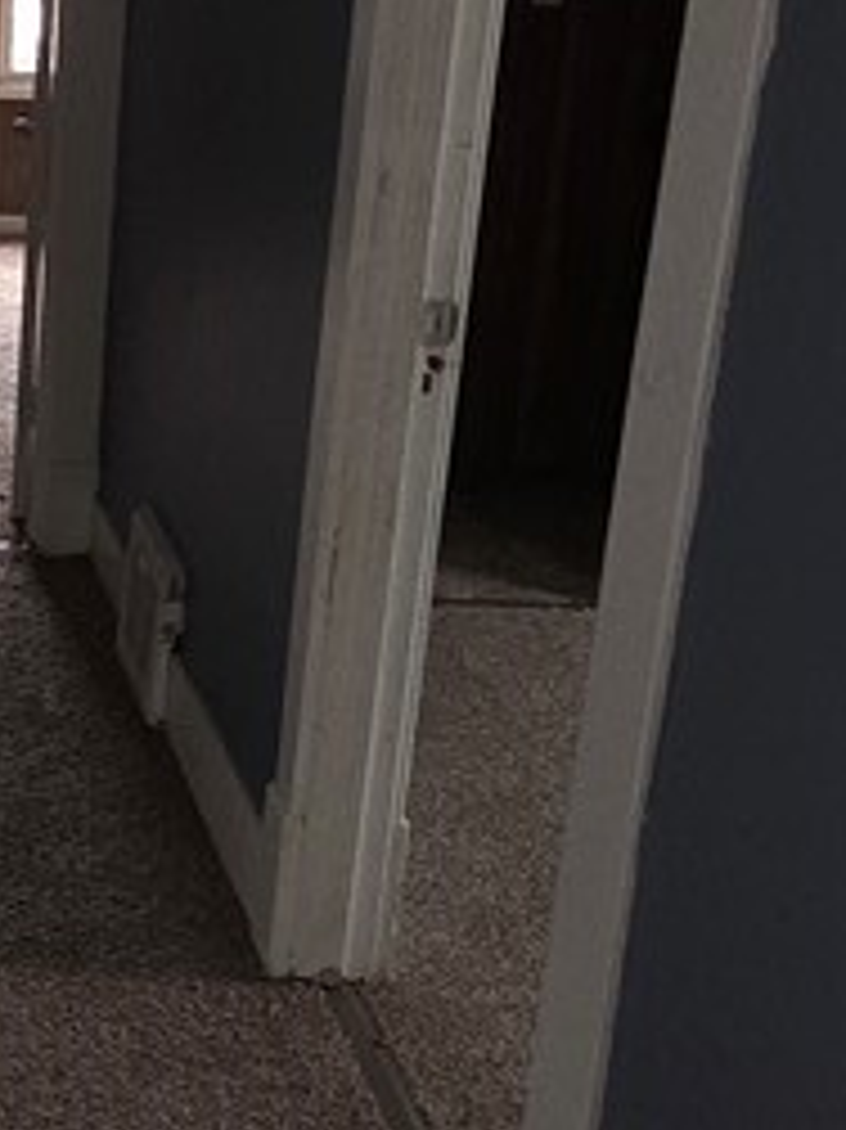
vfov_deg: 36.1
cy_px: 491
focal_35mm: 53
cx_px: -130
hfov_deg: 25.1
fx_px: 1729
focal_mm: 2.2
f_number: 2.2
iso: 125
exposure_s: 1/60
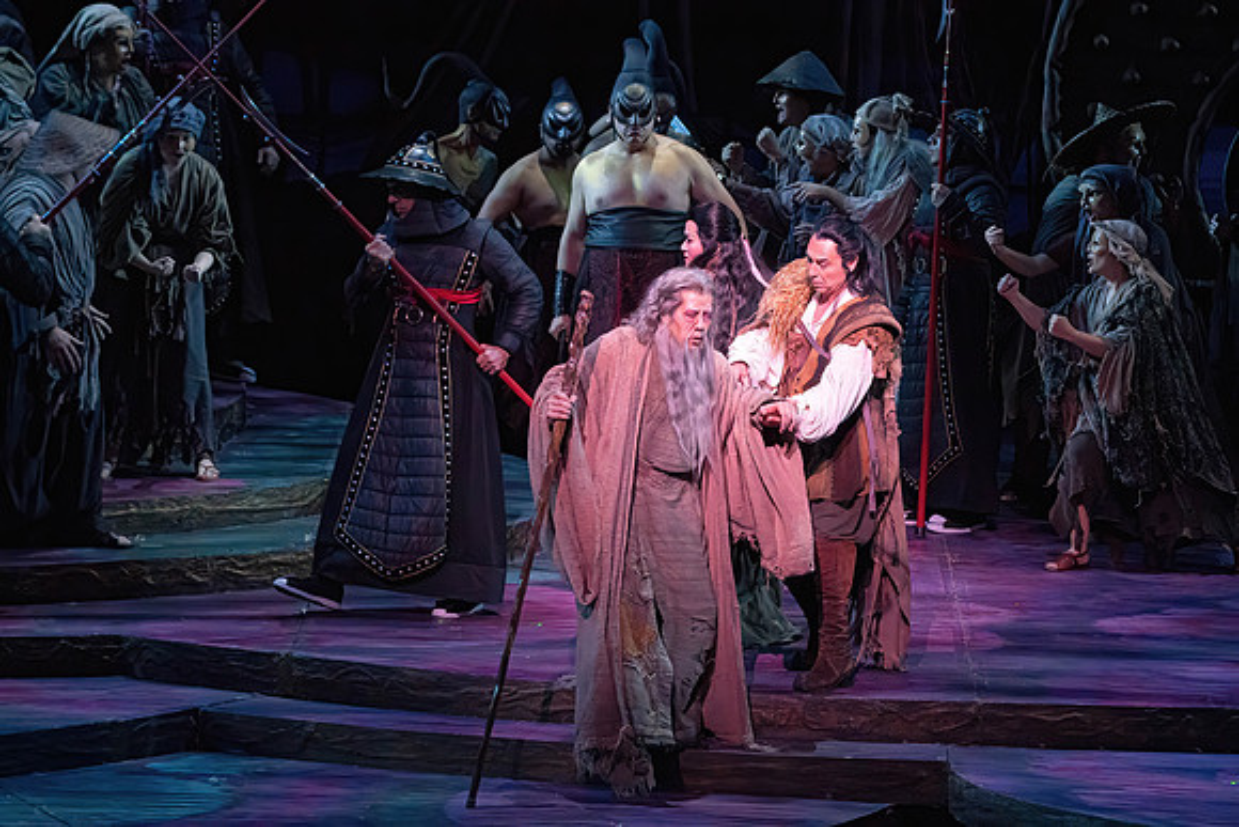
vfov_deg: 6.9
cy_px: 414
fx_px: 6885
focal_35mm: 200
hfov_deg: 10.3
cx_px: 620
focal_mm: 200
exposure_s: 1/320
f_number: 10
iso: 20000
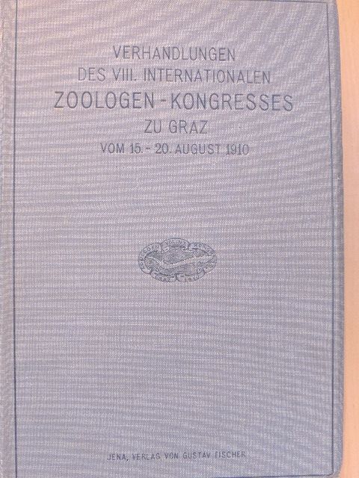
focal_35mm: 55
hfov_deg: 26.6
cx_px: 180
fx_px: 761
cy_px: 239
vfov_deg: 34.9
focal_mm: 9.8
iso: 800
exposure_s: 1/8
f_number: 4.6
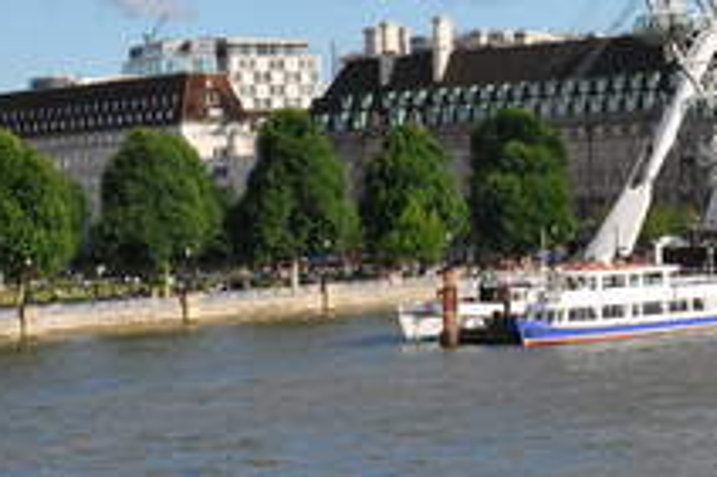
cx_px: 741
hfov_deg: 14.8
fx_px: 2706
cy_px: -228
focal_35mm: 136
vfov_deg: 9.8
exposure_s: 1/400
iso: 200
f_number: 10
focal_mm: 30
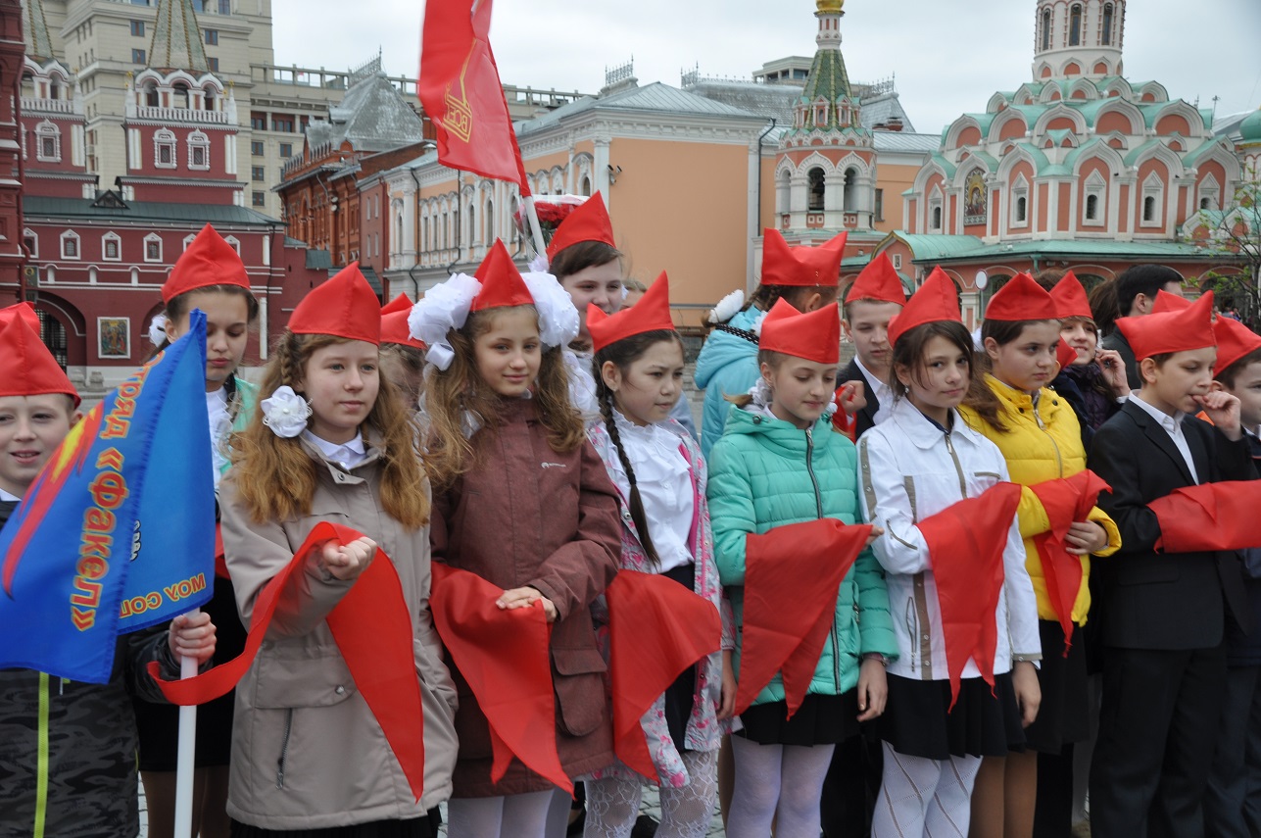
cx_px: 630
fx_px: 1679
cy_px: 419
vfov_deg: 28.0
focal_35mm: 48
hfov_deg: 41.2
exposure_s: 1/100
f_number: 10
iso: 200
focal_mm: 32
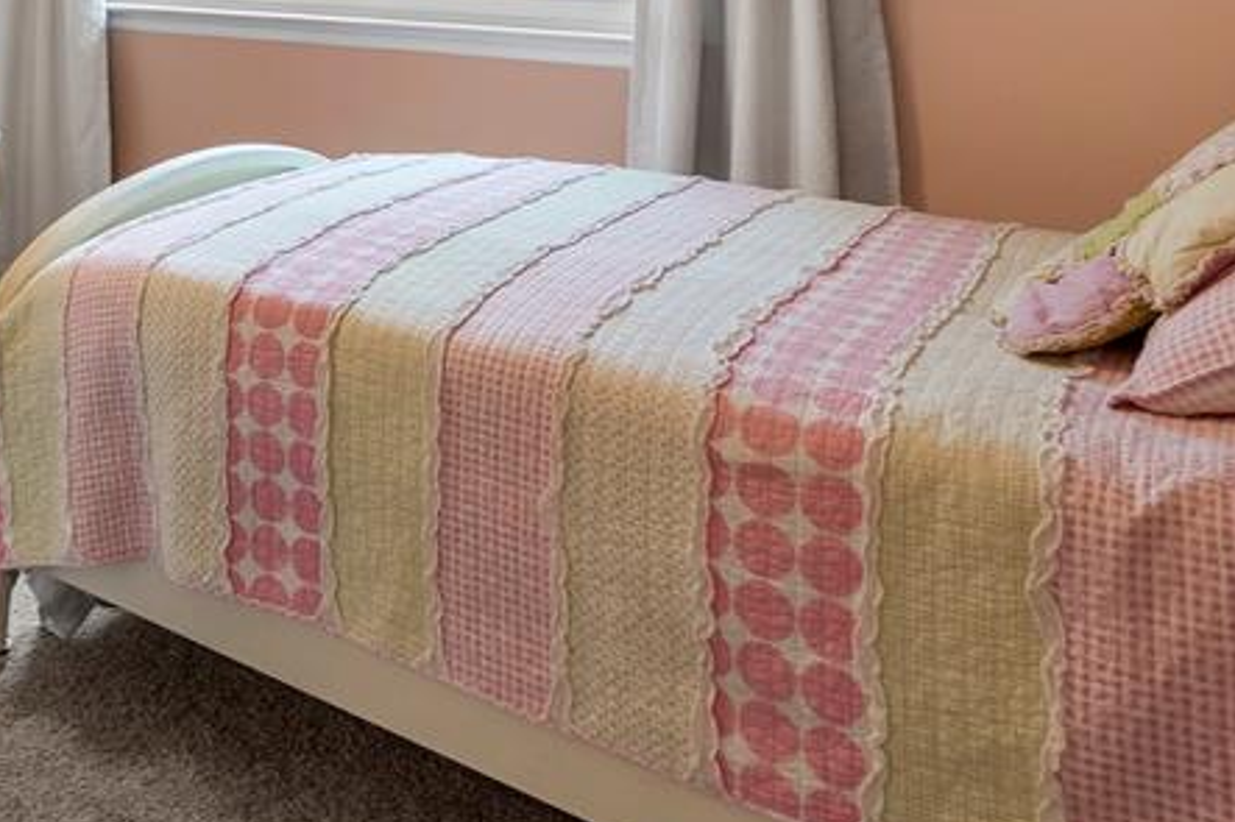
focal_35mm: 37
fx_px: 1269
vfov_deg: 32.1
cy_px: -60
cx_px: 103
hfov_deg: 46.4
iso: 100
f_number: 4
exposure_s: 1/15
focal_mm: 16
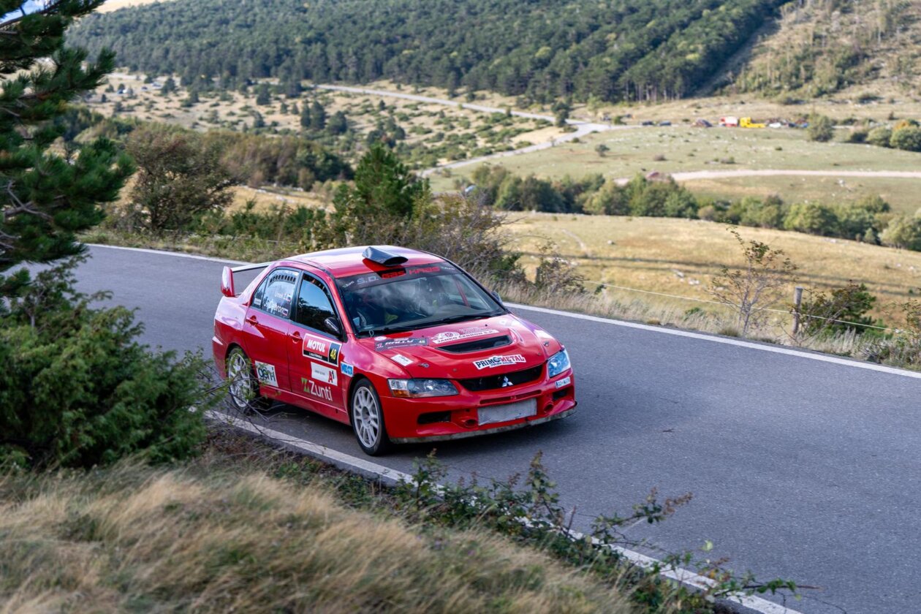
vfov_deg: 16.7
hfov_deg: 24.8
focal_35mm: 82
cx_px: 530
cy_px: 359
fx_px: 2095
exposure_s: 1/640
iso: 125
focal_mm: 70
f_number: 2.8
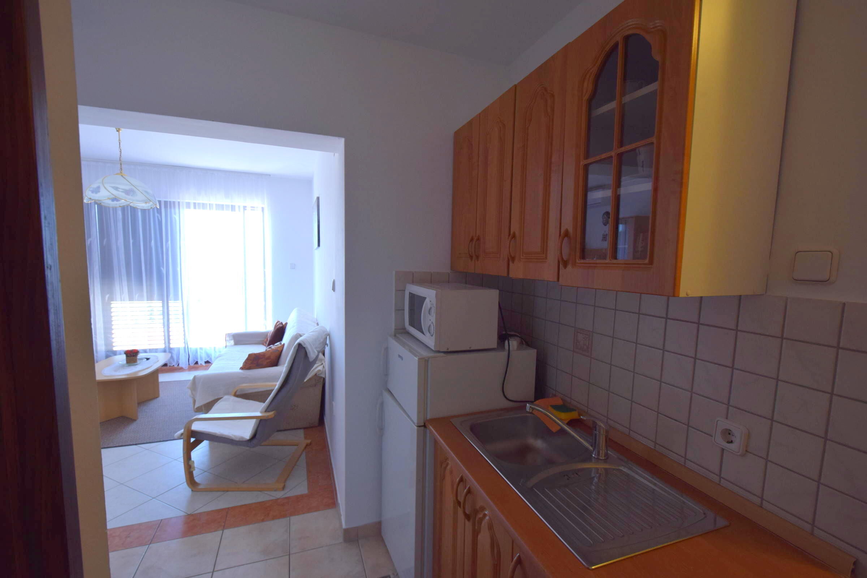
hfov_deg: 100.4
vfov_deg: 77.3
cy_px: 289
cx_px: 434
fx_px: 361
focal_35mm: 15
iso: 400
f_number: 4.5
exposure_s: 1/80
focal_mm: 10
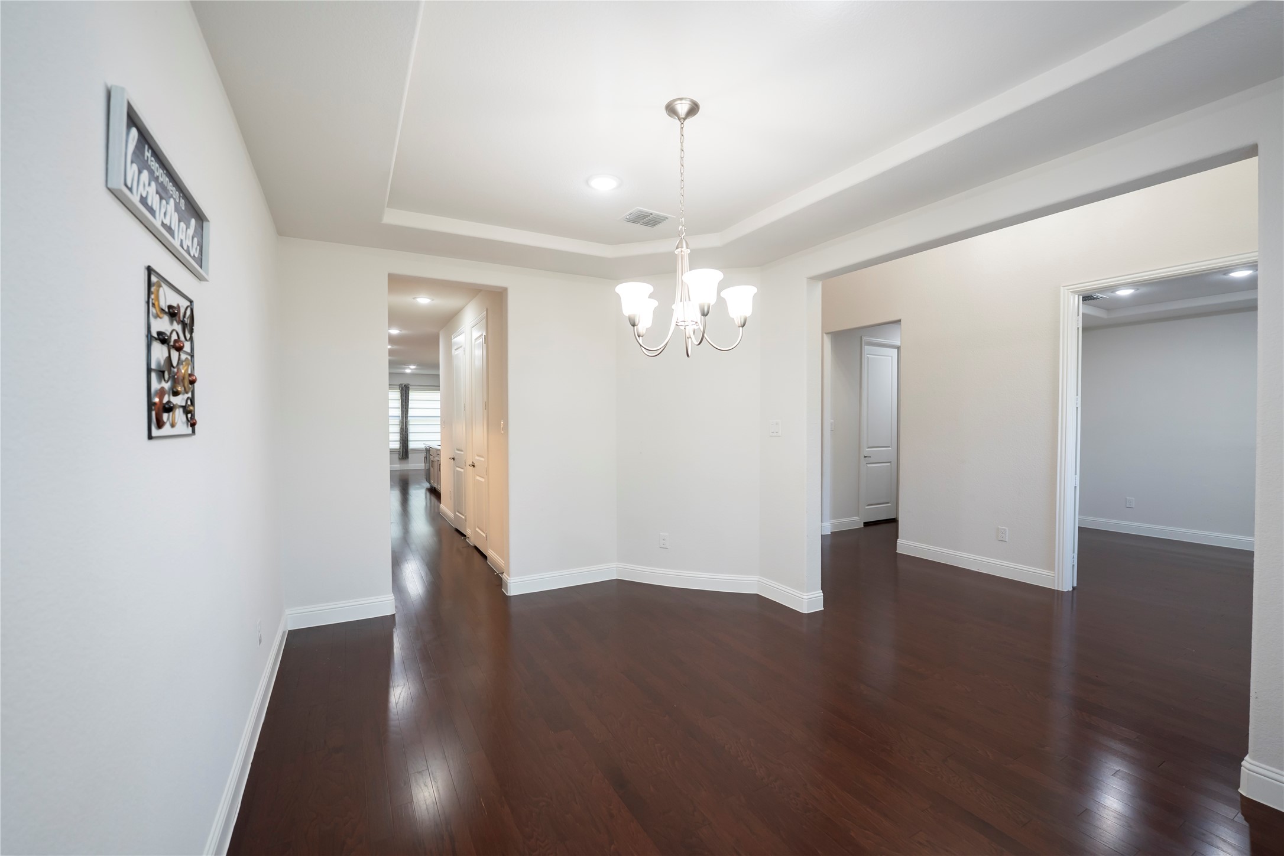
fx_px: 521
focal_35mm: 15
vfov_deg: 78.8
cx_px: 642
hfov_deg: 101.9
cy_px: 428
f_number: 4
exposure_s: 1/100
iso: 800
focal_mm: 14.6
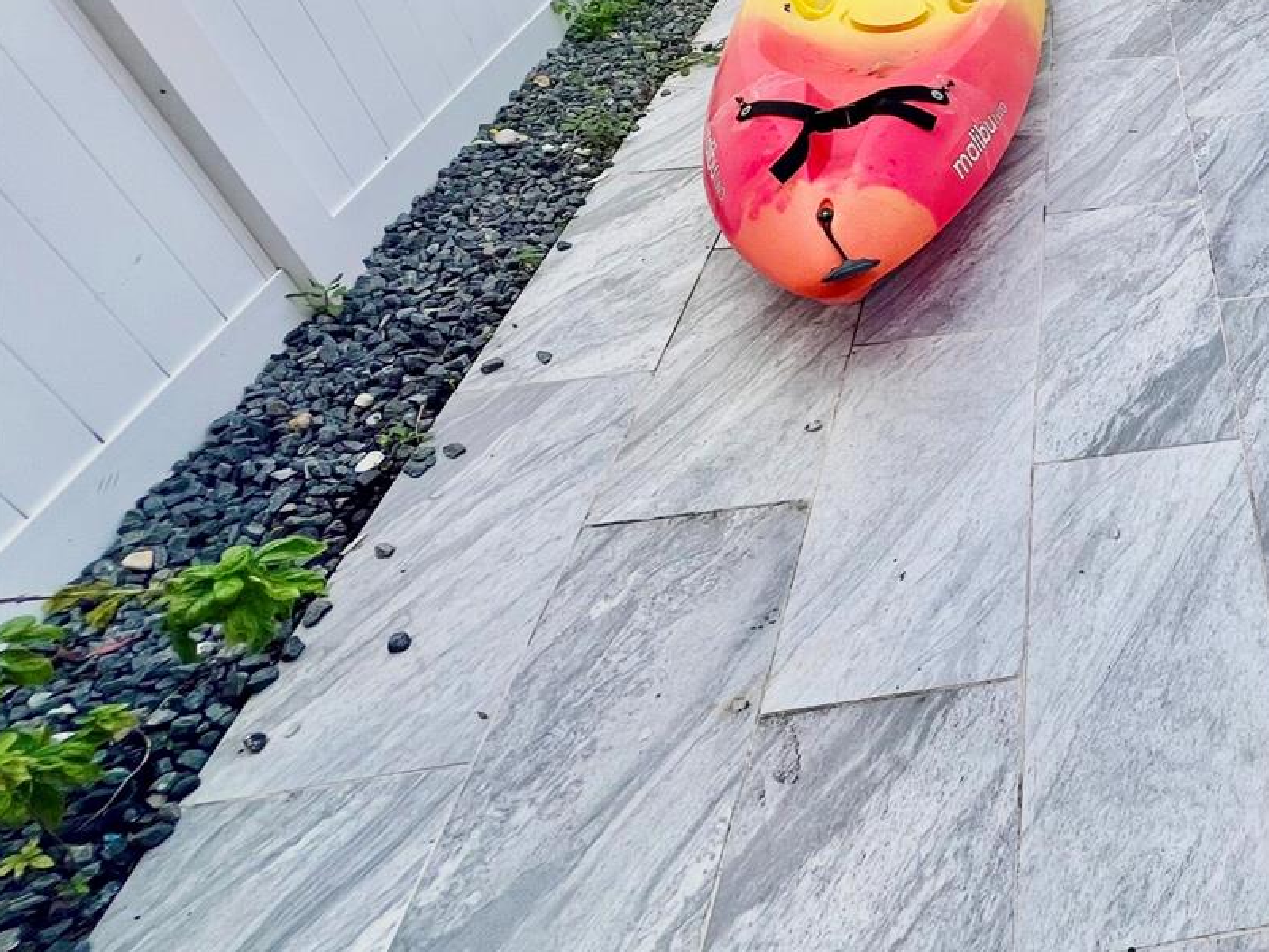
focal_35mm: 26
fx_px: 953
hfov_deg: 53.4
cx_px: 1261
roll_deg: +0.9
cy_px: 203
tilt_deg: -38.1
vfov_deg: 50.2
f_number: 1.8
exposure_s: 1/874
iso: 32
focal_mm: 1.57
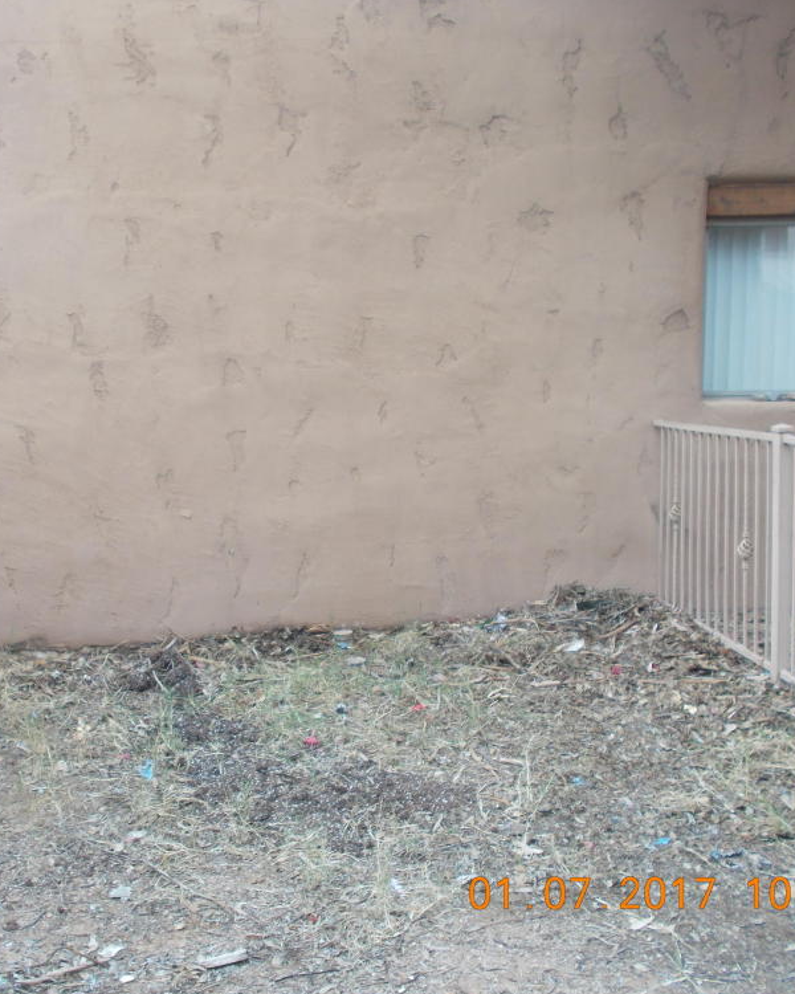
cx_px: 257
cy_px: 505
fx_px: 1176
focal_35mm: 40
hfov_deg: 36.9
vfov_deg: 45.8
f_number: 3.4
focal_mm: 5.3
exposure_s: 1/100
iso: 80
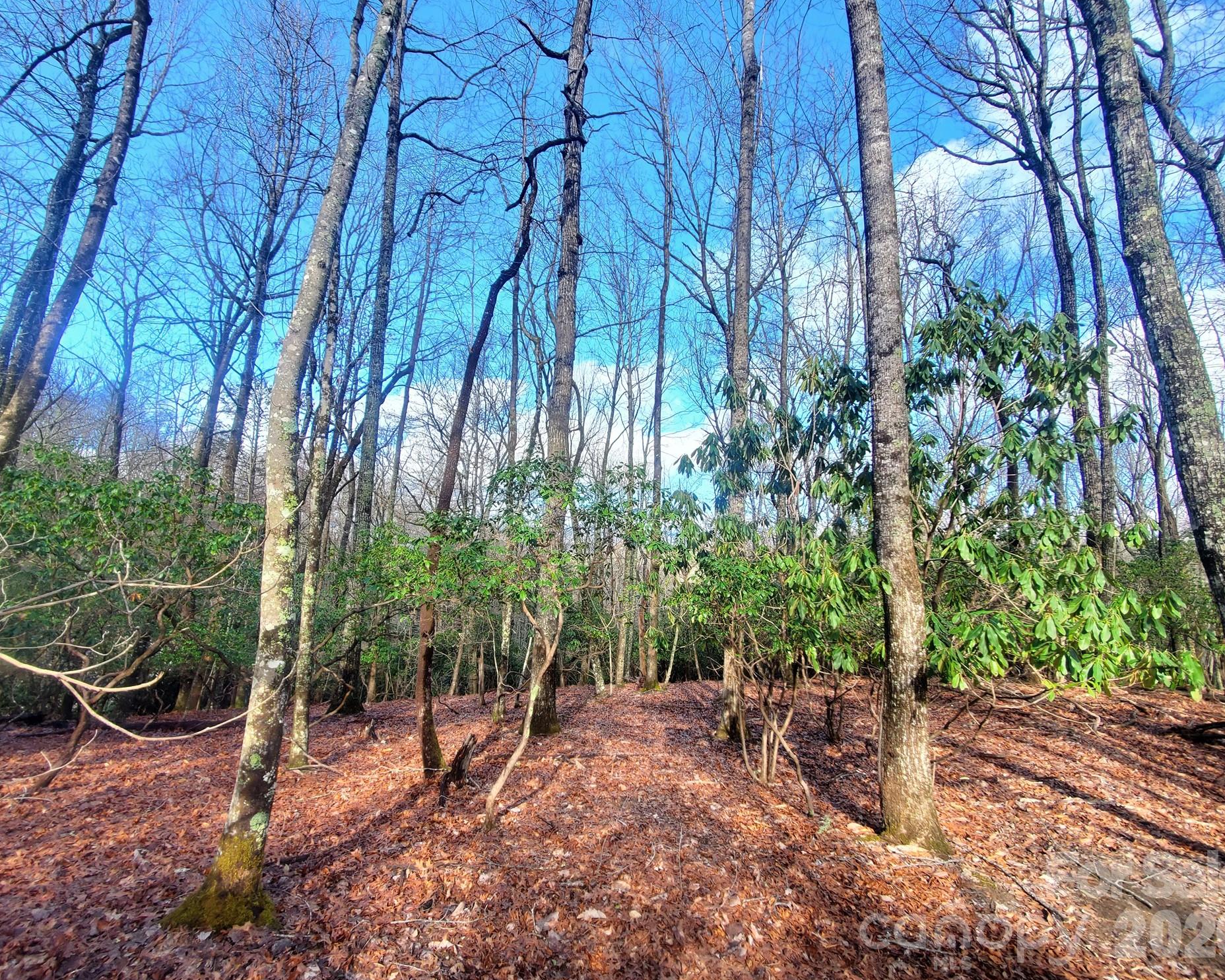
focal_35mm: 14
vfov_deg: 88.0
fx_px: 508
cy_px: 474
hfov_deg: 100.6
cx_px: 581
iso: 50
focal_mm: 1.8
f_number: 2.2
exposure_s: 1/167
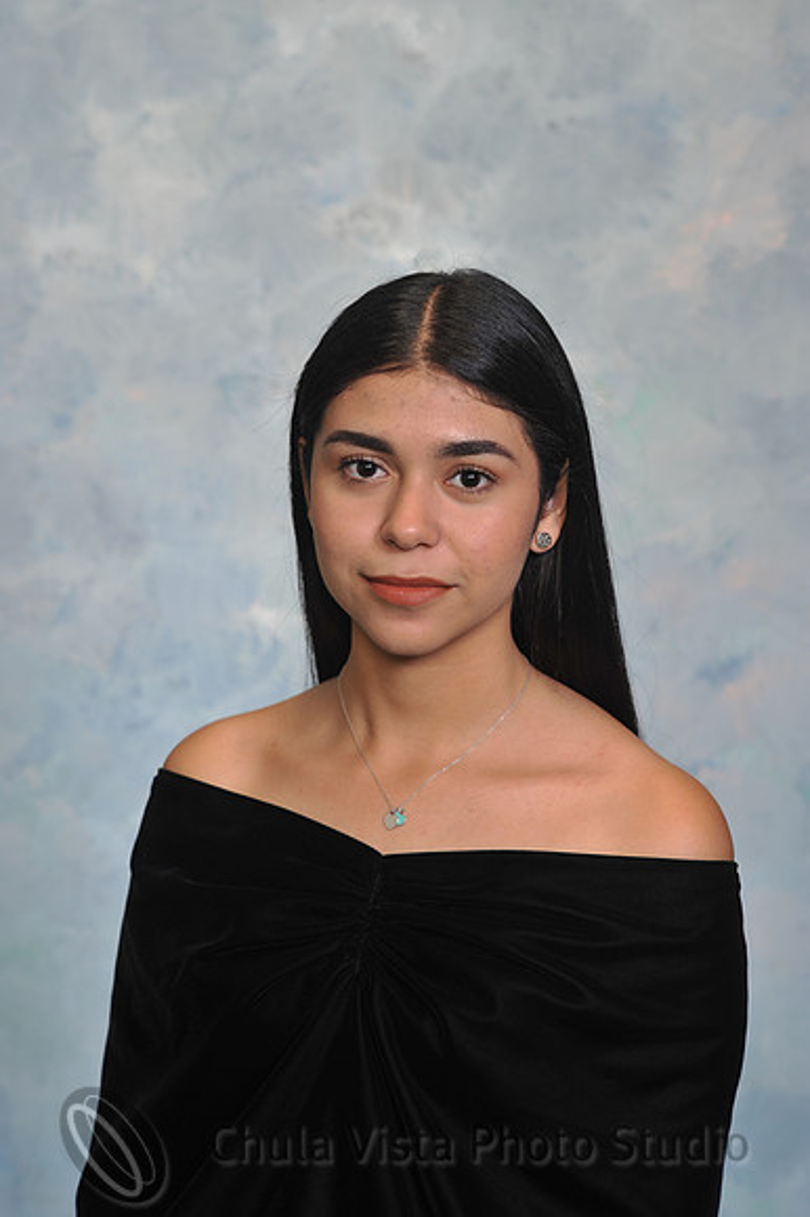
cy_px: 608
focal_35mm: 135
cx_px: 405
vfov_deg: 15.2
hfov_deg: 10.1
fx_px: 4561
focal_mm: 135
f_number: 7.1
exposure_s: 1/125
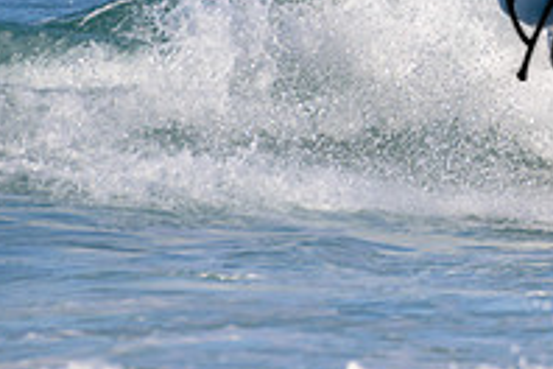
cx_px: 659
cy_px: -86
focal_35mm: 2009
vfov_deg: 0.7
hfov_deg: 1.0
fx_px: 30858
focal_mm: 500
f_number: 5.6
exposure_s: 1/2000
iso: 160
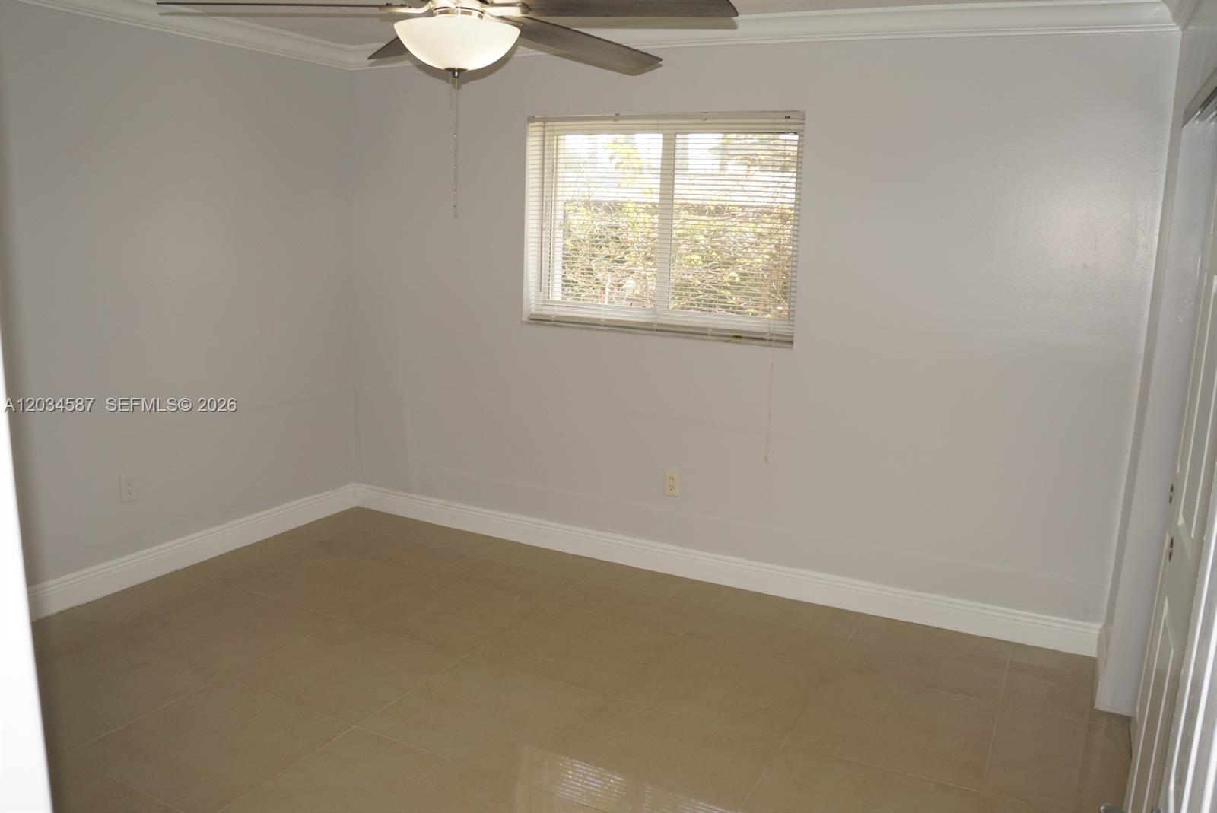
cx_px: 608
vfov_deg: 48.0
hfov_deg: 67.3
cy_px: 406
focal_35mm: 27
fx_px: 913
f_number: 4
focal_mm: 18
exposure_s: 1/160
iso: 160
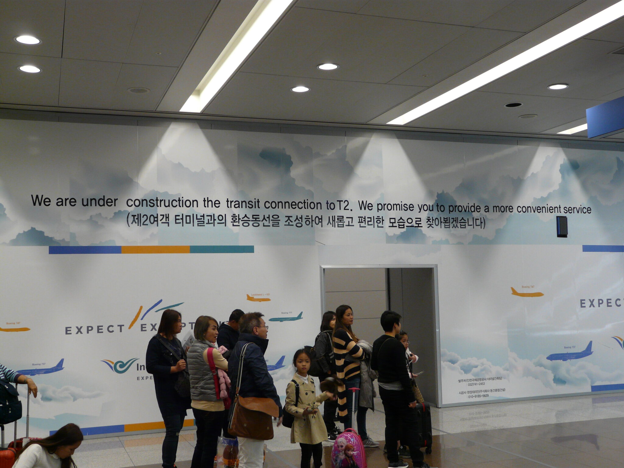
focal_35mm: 40
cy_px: 234
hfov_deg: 46.8
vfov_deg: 36.0
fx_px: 721
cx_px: 312
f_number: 3.2
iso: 160
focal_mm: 6.5
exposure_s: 1/40
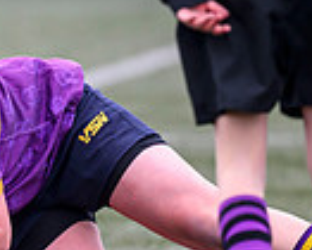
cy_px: 47
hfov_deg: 1.0
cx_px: -244
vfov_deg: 0.8
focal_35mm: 1923
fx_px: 17770
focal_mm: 400
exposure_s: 1/1250
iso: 500
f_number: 3.5
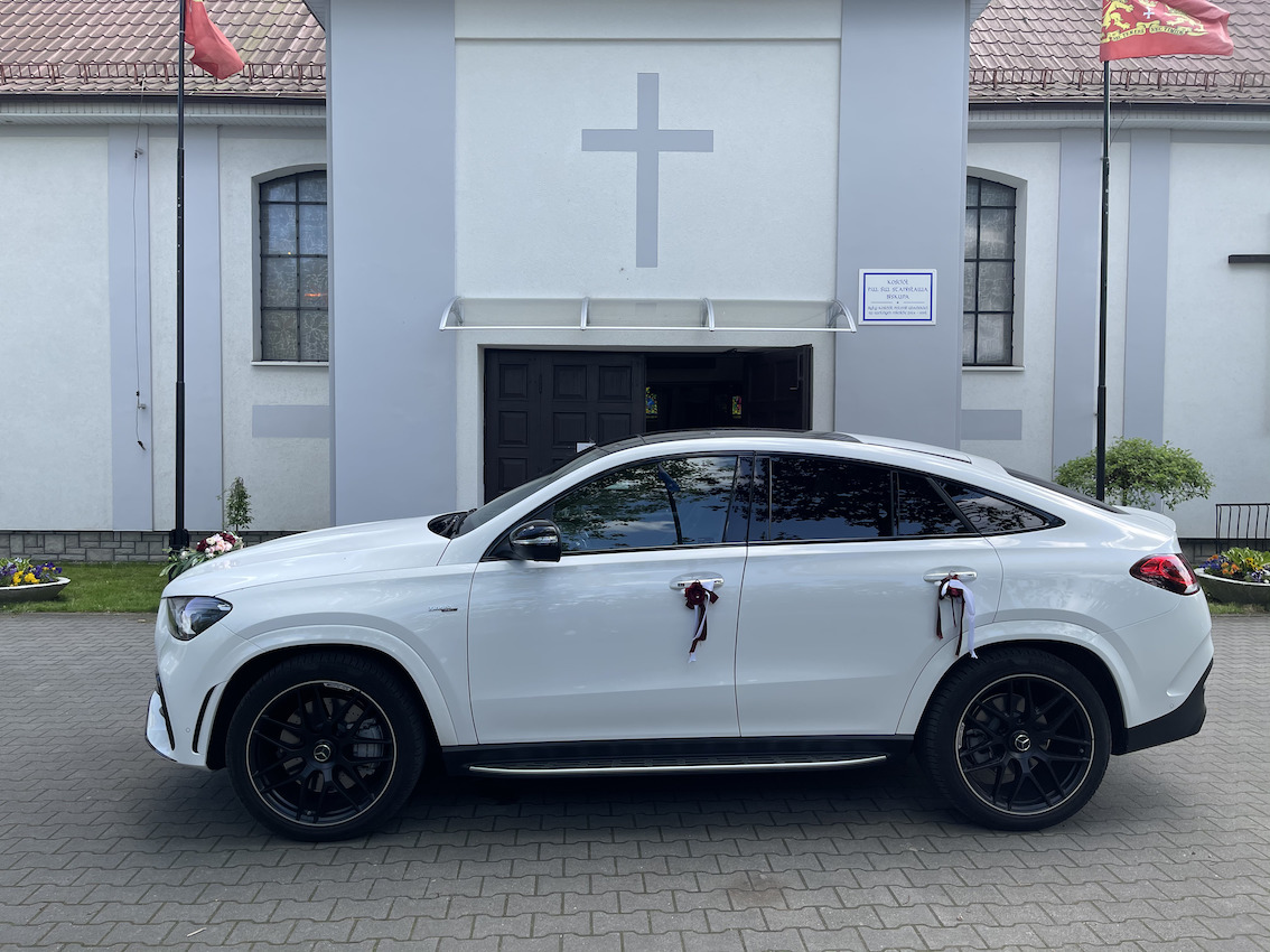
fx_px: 954
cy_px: 476
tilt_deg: -2.1
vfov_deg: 53.0
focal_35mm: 26
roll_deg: -0.4
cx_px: 635
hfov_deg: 67.3
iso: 32
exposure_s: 1/1003
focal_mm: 5.1
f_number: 1.6
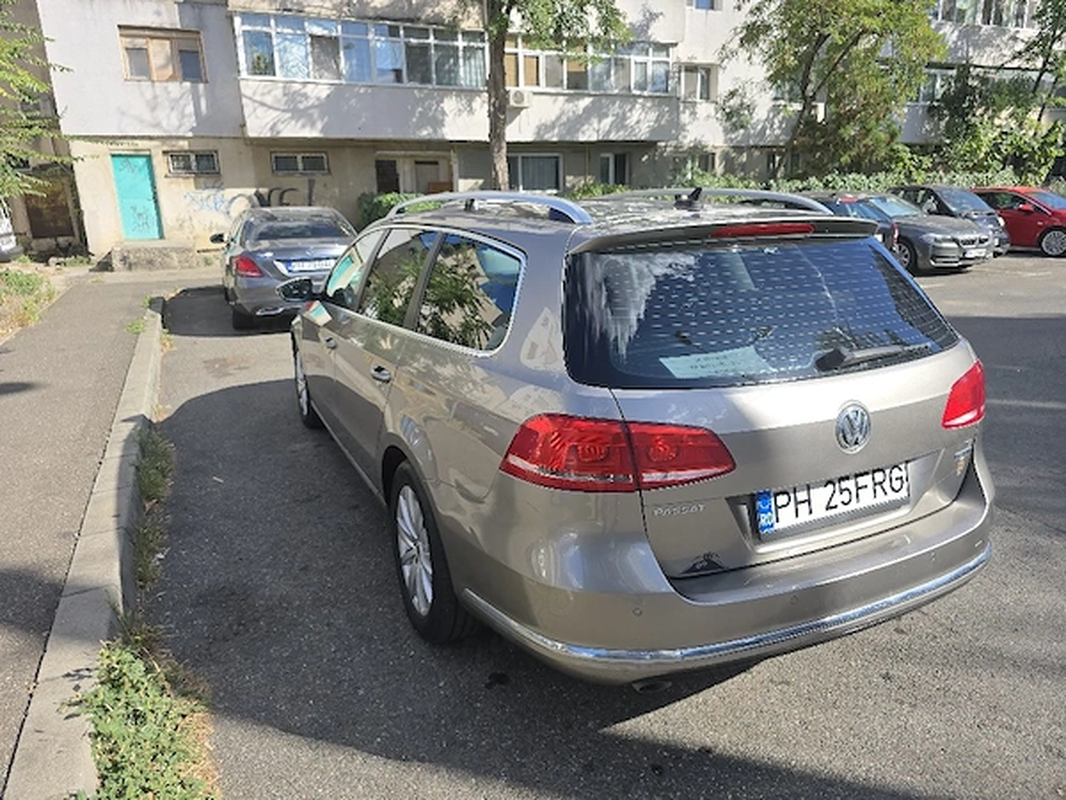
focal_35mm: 23
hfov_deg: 73.9
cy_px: 400
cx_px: 533
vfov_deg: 58.9
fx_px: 708
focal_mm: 6.3
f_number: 1.7
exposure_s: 1/625
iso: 12
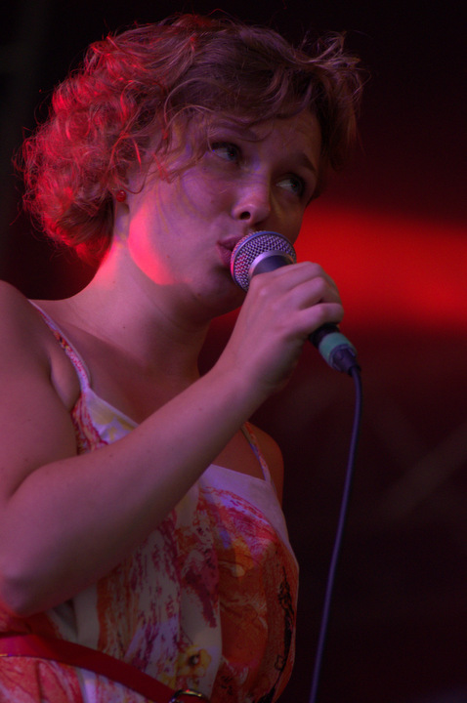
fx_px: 5708
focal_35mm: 292
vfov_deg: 7.1
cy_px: 352
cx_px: 234
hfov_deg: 4.7
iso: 2500
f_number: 4.8
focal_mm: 195
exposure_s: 1/250
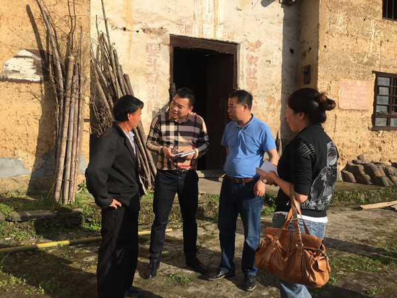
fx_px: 333
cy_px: 149
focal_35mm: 29
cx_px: 198
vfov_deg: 48.2
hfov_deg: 61.7
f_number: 2.2
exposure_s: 1/1721
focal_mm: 4.15
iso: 32
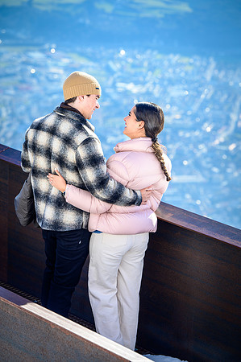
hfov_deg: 11.4
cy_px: 181
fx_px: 1208
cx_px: 120
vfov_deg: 17.1
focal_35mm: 120
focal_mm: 120
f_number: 5
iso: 100
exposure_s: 1/320
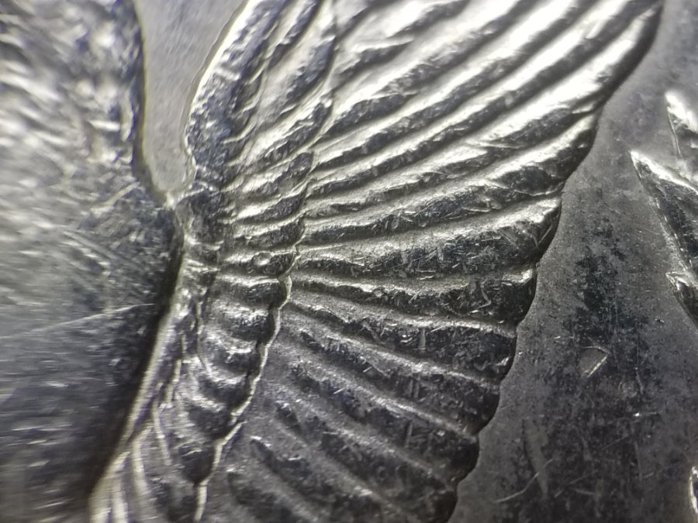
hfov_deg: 67.3
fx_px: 524
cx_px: 349
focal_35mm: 26
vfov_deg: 53.1
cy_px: 262
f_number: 1.7
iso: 50
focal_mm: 4.25
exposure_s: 1/1205
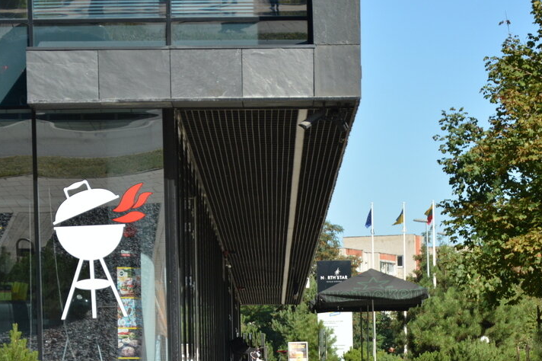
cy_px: 248
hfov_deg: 12.1
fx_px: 2558
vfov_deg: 8.1
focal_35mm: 170
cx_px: 337
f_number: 6.3
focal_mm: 70
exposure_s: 1/1600
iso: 400
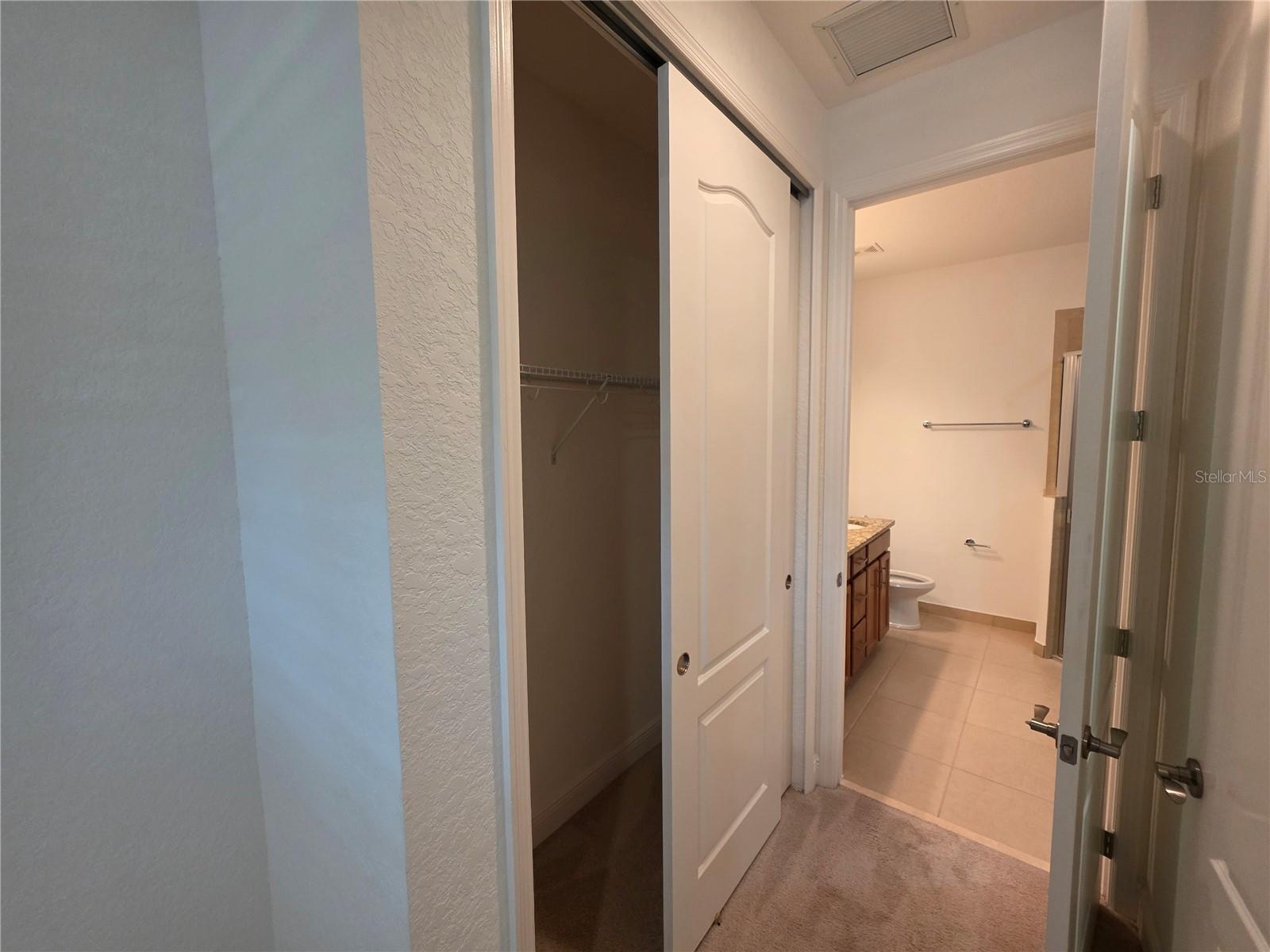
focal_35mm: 13
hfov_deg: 106.2
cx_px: 635
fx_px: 477
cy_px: 476
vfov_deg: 89.9
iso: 250
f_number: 1.9
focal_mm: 2.2
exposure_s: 1/60
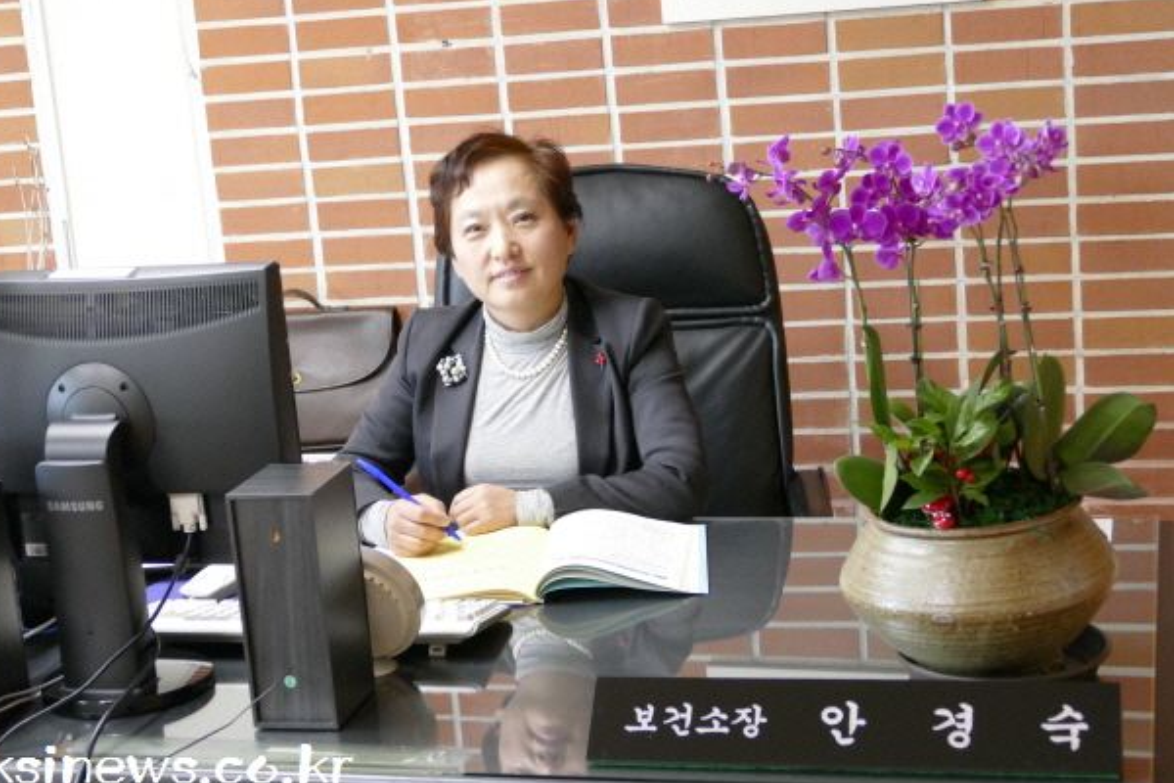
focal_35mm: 65
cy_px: 412
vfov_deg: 20.9
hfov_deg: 30.9
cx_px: 546
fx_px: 2120
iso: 1600
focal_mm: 21.81
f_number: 3.5
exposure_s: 1/80
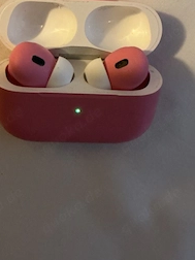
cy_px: 61
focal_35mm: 46
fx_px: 346
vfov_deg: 39.9
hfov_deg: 31.5
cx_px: 94
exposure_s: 1/30
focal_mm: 3
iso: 500
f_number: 1.8
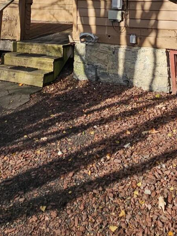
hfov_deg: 32.6
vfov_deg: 30.2
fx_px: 300
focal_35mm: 44
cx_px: 119
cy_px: -95
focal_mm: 2.2
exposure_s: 1/1529
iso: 50
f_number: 2.2
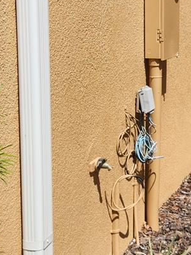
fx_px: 508
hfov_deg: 20.7
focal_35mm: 69
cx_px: 188
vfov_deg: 27.9
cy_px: 78
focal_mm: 5.4
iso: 20
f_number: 1.8
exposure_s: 1/1819
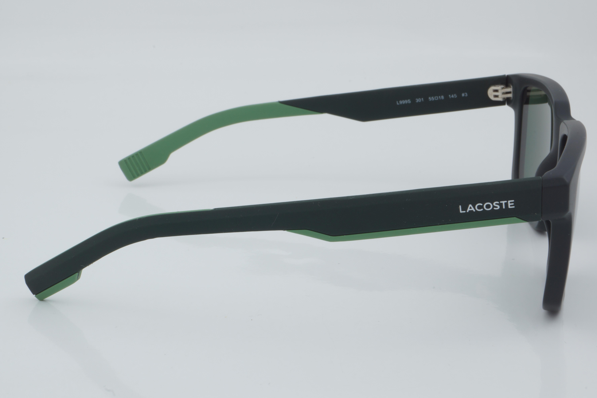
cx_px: 298
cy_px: 199
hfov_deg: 27.0
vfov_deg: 18.2
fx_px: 1244
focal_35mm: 75
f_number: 32
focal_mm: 50
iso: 100
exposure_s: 1/4
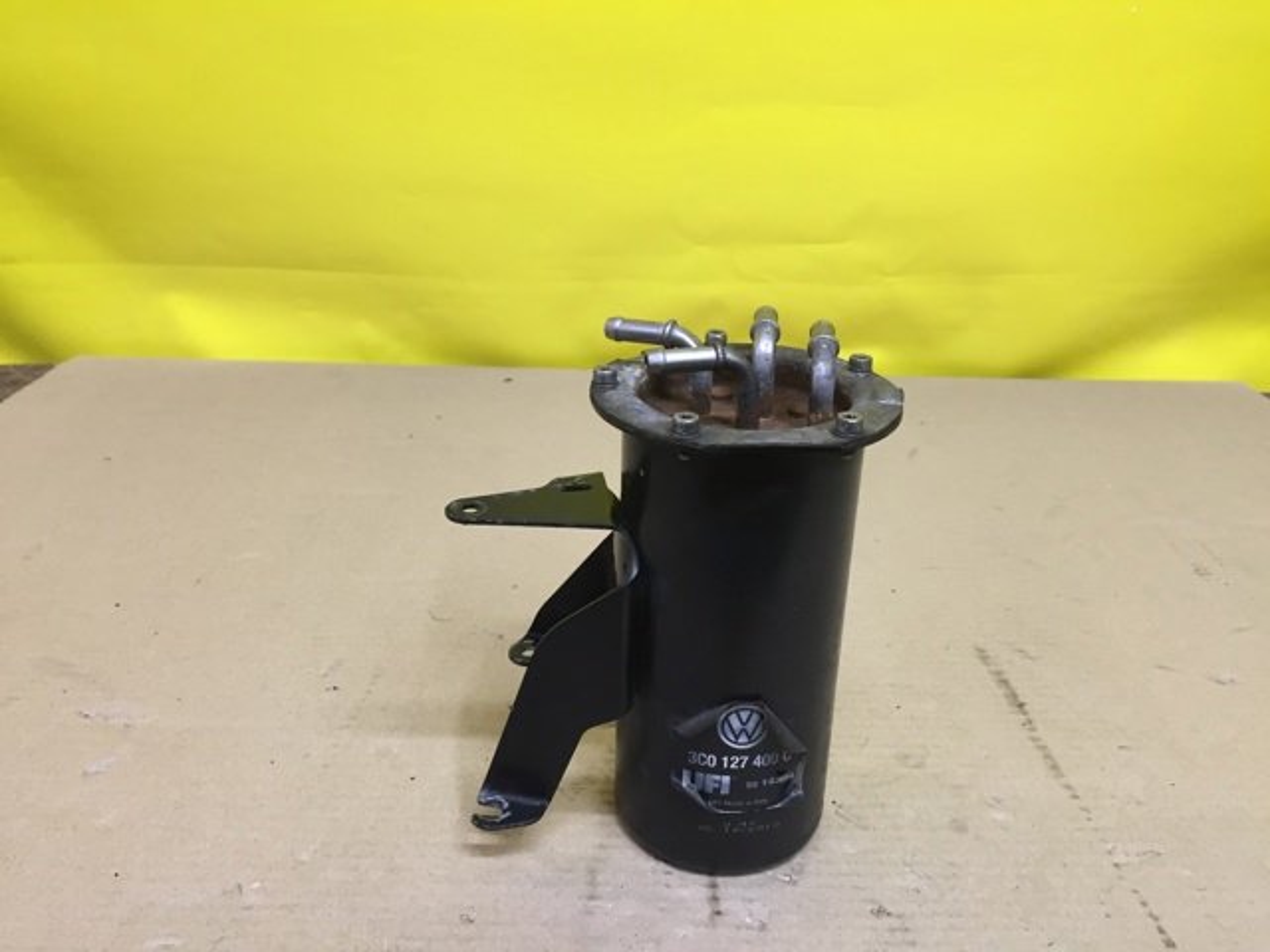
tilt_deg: -24.8
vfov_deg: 48.2
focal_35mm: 29
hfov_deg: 61.7
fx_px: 1064
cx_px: 635
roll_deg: -1.9
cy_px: 476
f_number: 2.2
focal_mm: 4.15
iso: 50
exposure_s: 1/33
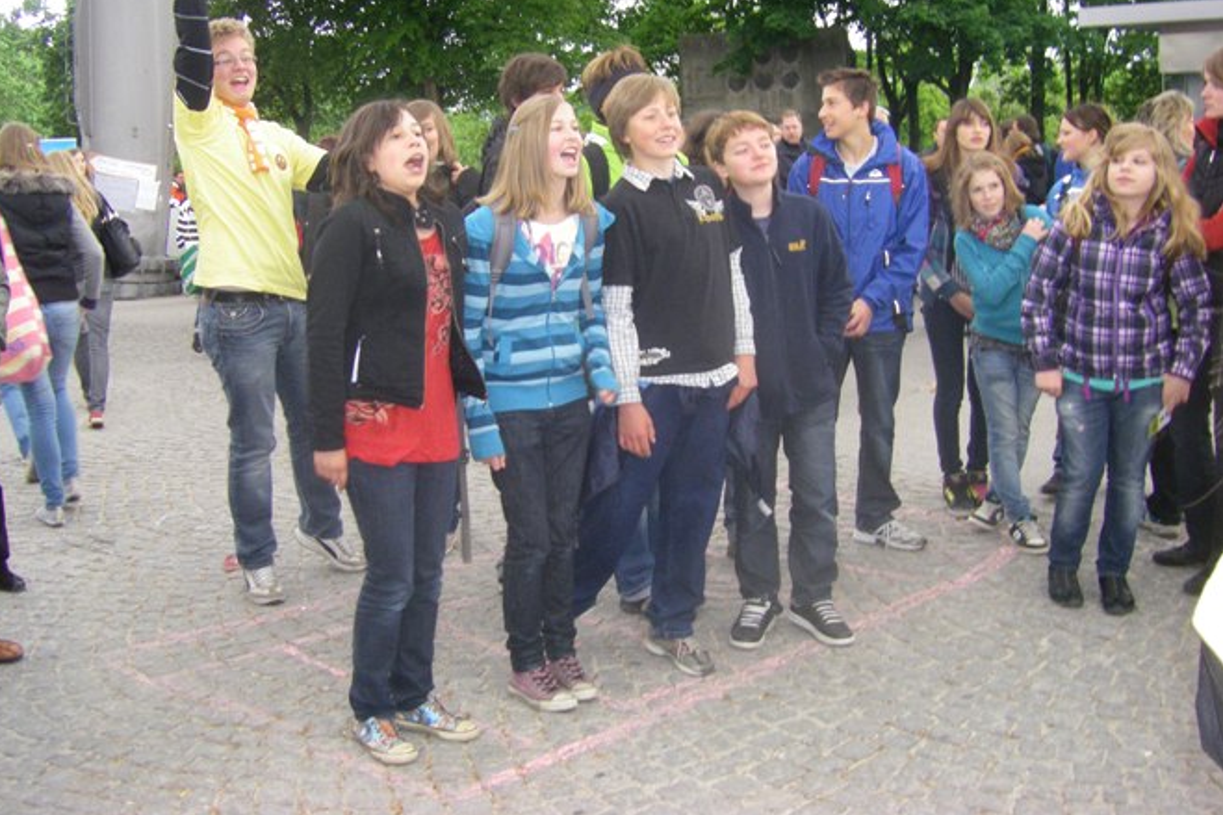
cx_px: 606
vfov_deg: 33.4
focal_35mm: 40
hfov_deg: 48.5
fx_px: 1358
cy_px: 362
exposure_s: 1/50
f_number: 3.5
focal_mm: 6.3
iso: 250
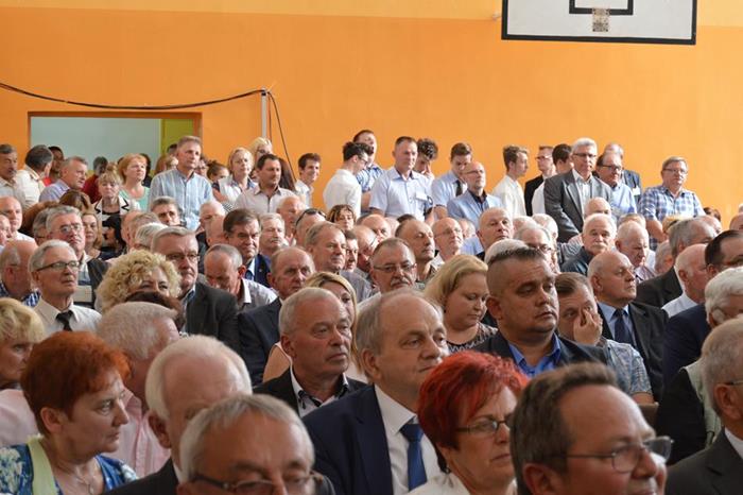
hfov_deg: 24.6
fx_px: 1702
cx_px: 372
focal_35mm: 82
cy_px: 248
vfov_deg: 16.5
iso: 560
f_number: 5.6
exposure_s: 1/60
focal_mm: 55
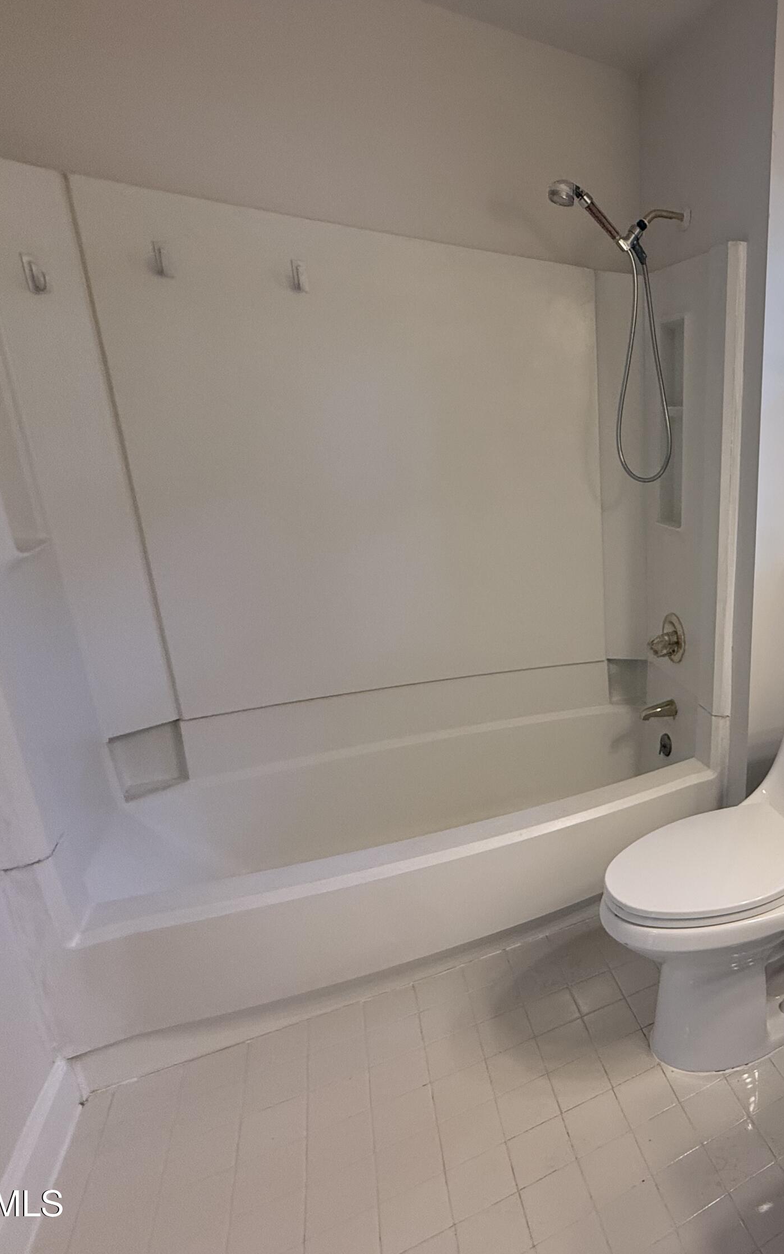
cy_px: 628
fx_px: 684
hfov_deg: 47.7
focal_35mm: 20
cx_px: 808
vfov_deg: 85.1
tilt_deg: -14.9
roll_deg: -3.3
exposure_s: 1/120
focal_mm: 2.22
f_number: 2.2
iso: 160
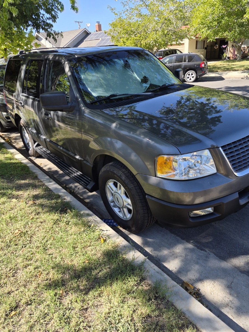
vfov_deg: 73.9
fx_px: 221
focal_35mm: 23
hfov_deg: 58.9
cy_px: 166
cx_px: 124
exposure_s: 1/2028
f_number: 1.8
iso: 80
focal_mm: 5.4
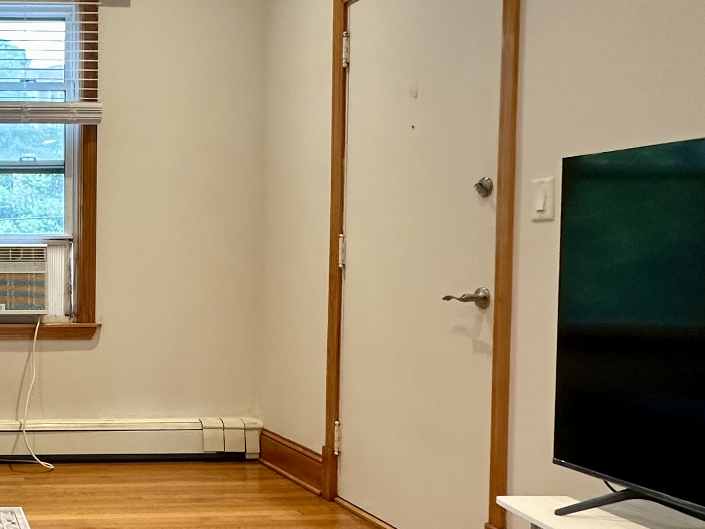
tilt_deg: -0.6
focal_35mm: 41
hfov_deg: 38.2
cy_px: 269
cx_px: -66
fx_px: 835
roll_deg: -0.7
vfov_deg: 35.1
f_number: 2.2
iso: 160
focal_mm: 2.22
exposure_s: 1/60
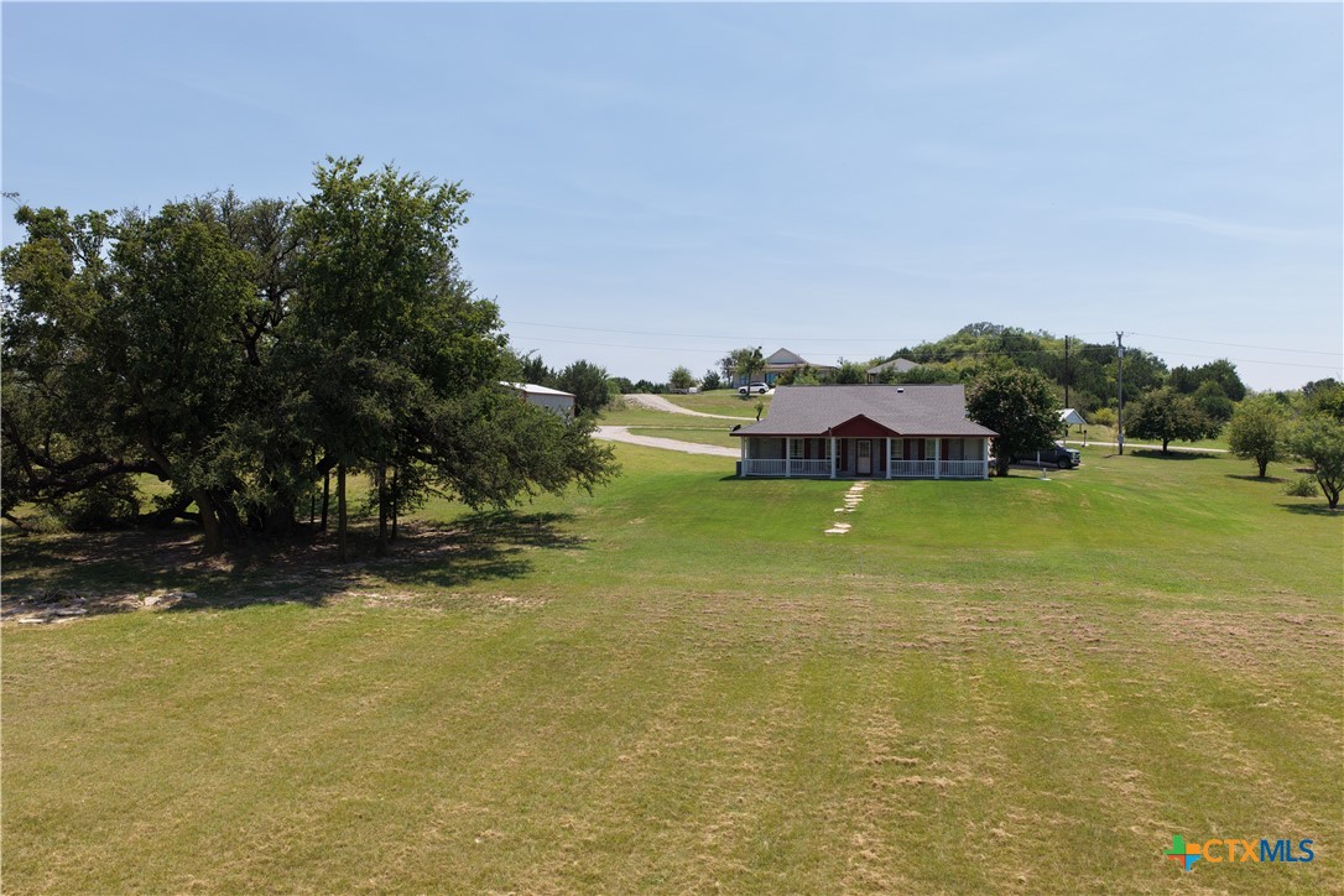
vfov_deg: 46.4
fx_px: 1045
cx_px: 672
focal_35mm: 28
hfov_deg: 65.5
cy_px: 448
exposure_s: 1/2000
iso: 200
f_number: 2.8
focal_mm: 14.45
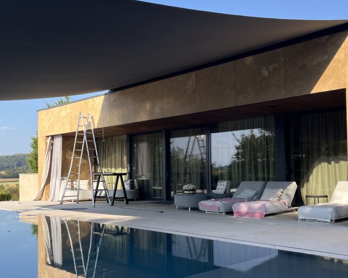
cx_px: 144
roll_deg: +1.5
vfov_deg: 37.3
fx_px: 412
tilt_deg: +2.9
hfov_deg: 45.6
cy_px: 154
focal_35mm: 40
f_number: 1.6
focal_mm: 5.1
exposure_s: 1/1389
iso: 50
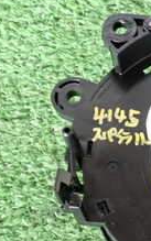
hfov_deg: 13.3
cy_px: 199
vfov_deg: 22.0
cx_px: 228
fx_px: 612
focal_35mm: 93
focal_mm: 5.79
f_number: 2.4
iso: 250
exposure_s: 1/30
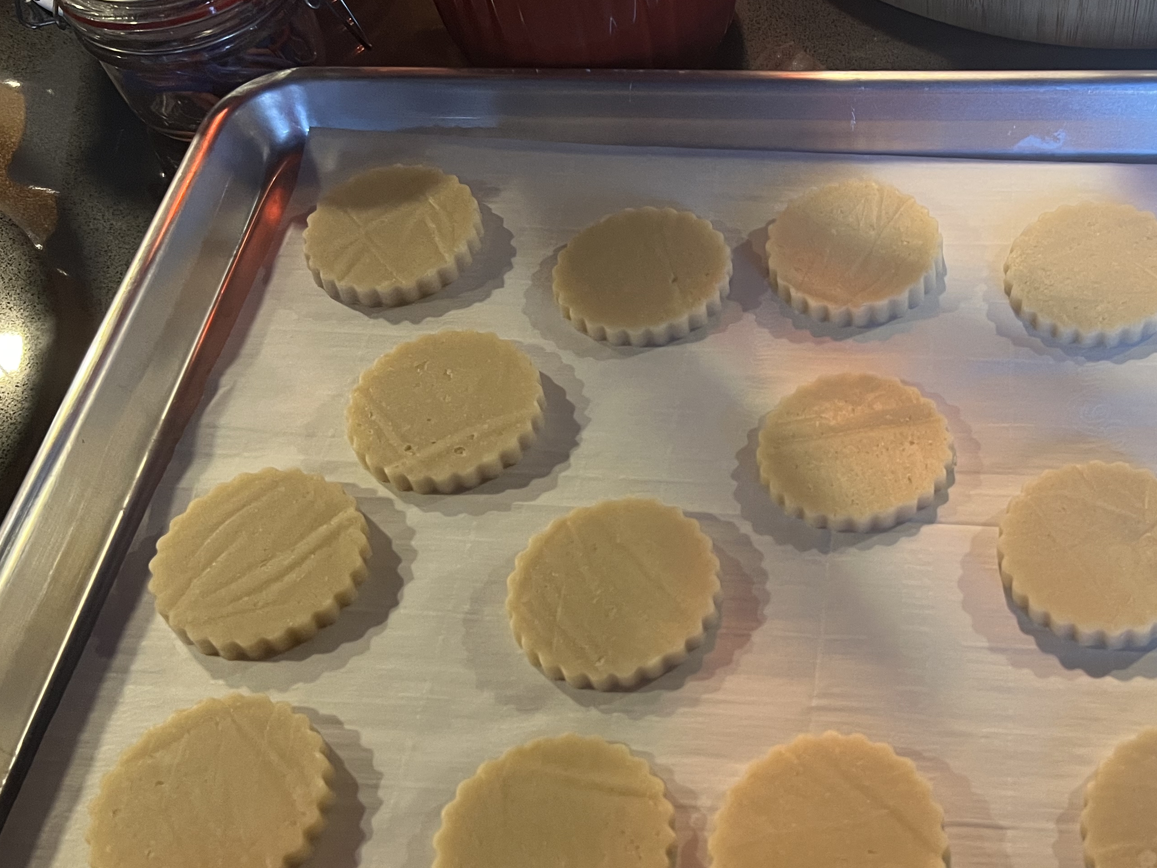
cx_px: 836
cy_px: 440
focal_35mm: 41
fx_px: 1370
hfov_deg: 44.6
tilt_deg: -53.5
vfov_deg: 35.1
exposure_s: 1/49
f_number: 1.5
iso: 320
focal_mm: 5.7
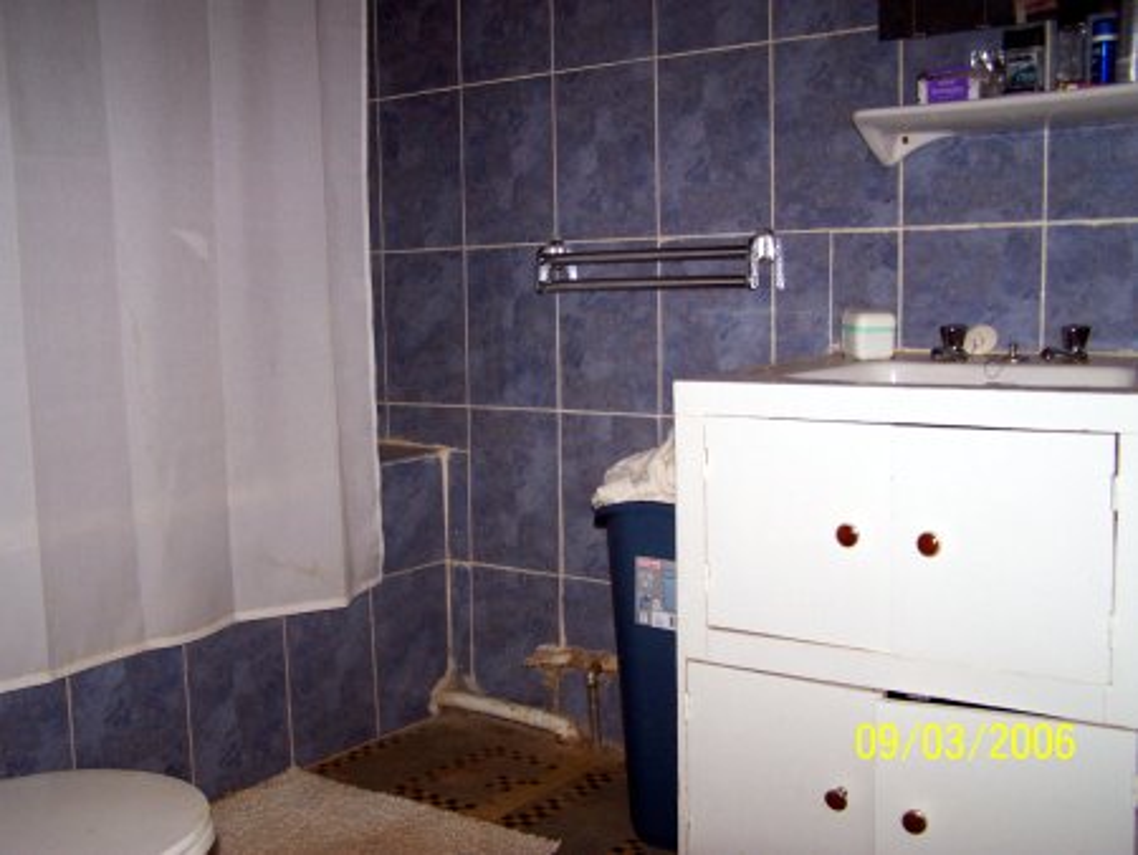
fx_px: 1250
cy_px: 428
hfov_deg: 49.0
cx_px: 569
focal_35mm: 38
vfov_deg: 37.8
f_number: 2.8
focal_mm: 6.3
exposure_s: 1/60
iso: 140
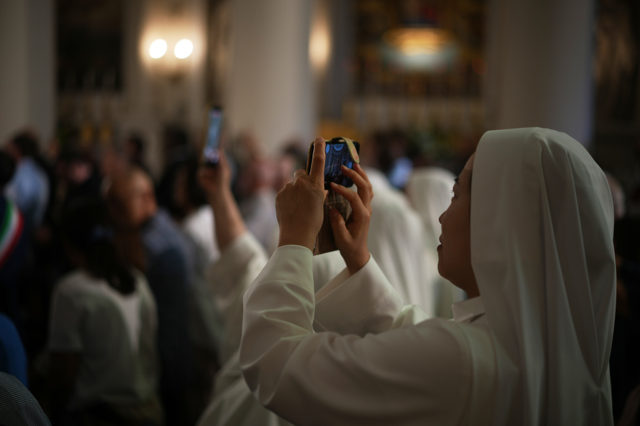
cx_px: 320
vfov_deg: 24.6
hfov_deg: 36.3
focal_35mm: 55
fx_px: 977
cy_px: 213
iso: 100
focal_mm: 55
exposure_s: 1/80
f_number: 1.8
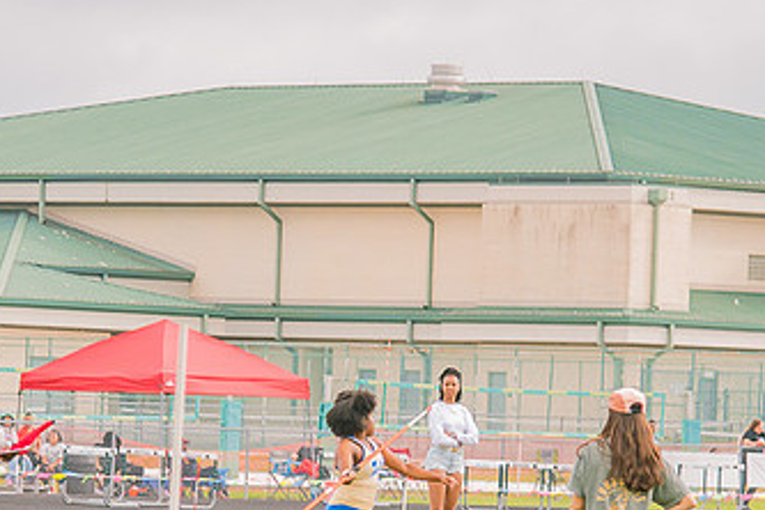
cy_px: 462
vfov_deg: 4.3
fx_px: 6757
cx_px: 410
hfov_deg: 6.5
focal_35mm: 318
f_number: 4
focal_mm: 86
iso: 200
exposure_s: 1/200
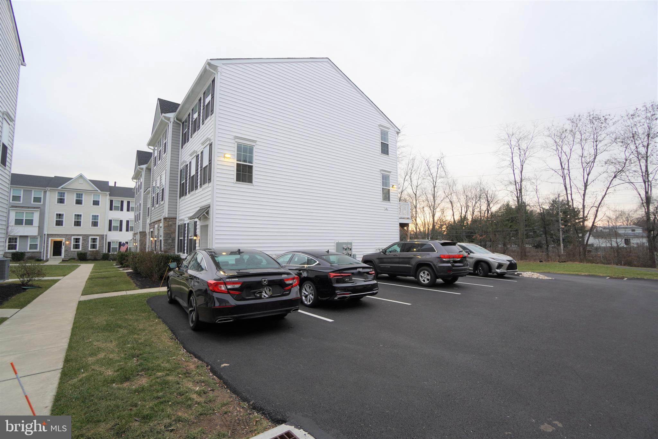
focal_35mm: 15
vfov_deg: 77.3
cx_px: 329
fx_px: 274
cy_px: 220
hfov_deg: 100.4
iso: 125
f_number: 4
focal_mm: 10
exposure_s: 1/60
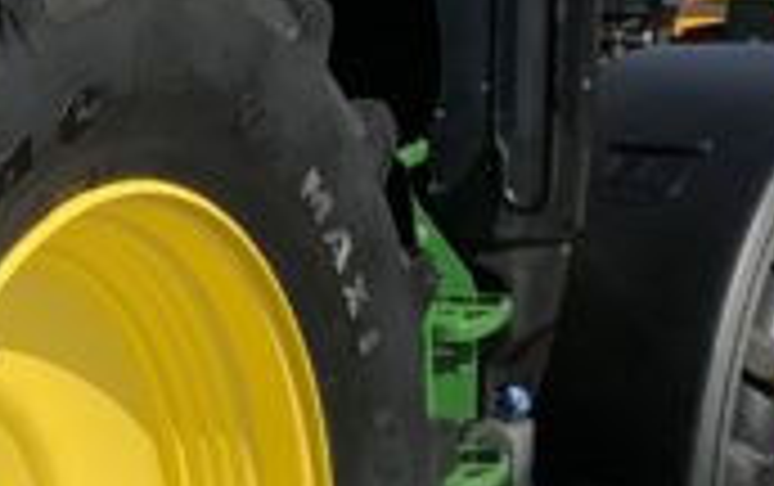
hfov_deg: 11.3
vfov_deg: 7.2
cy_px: 166
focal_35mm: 183
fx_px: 3865
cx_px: -22
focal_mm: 3
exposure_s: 1/1675
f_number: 1.8
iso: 16
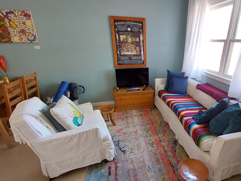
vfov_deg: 71.5
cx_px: 156
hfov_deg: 85.3
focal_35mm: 18
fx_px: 125
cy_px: 97
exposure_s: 1/30
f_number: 2.2
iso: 320
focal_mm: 1.74
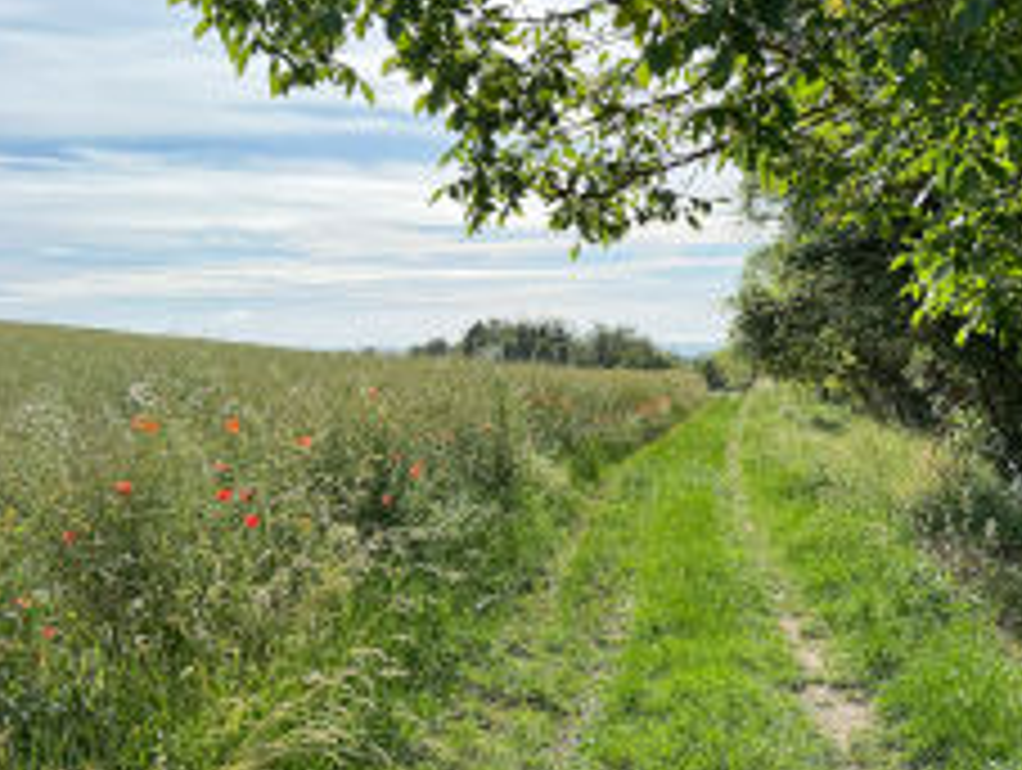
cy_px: 439
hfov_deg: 49.0
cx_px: 702
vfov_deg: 38.7
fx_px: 1094
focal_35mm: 37
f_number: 1.78
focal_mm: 6.76
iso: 100
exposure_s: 1/5319
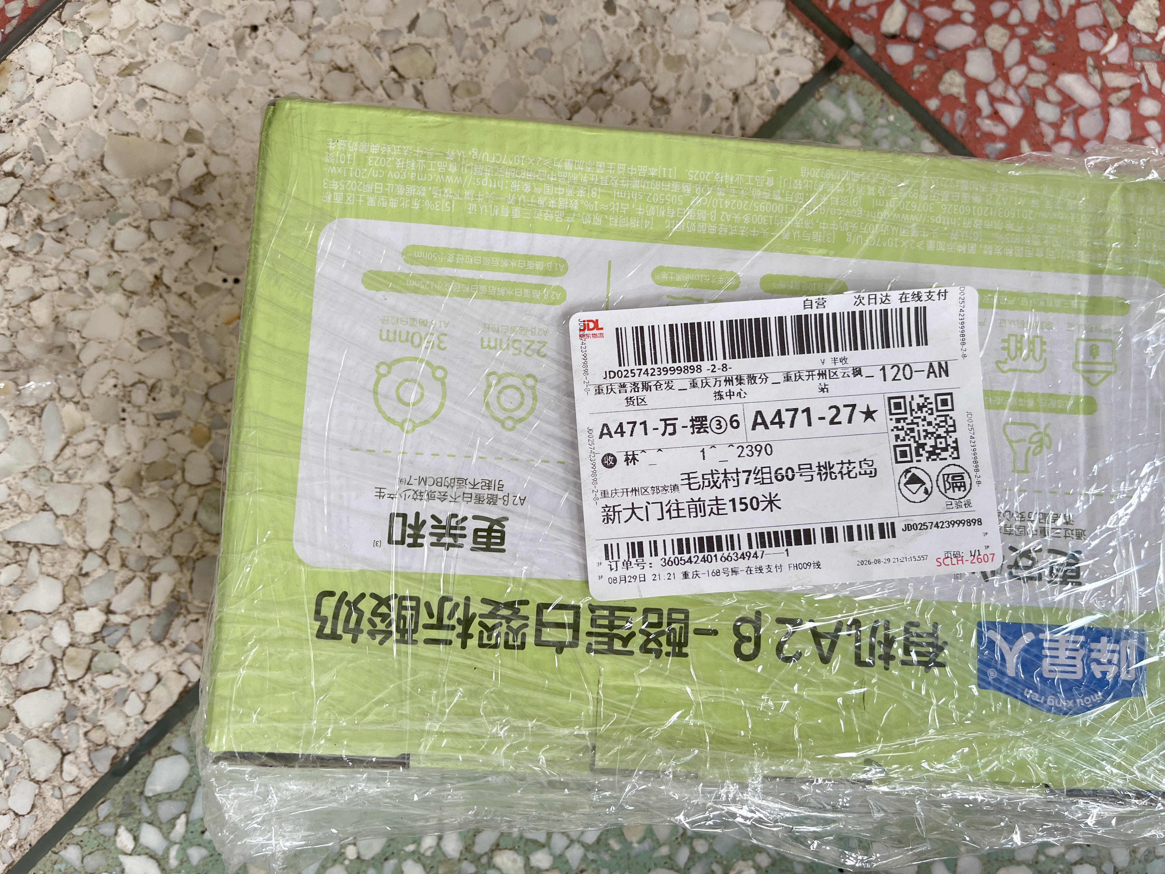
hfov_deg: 67.3
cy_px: 437
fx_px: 875
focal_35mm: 26
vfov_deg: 53.1
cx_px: 582
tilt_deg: -84.9
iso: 50
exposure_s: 1/138
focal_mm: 5.1
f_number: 1.6
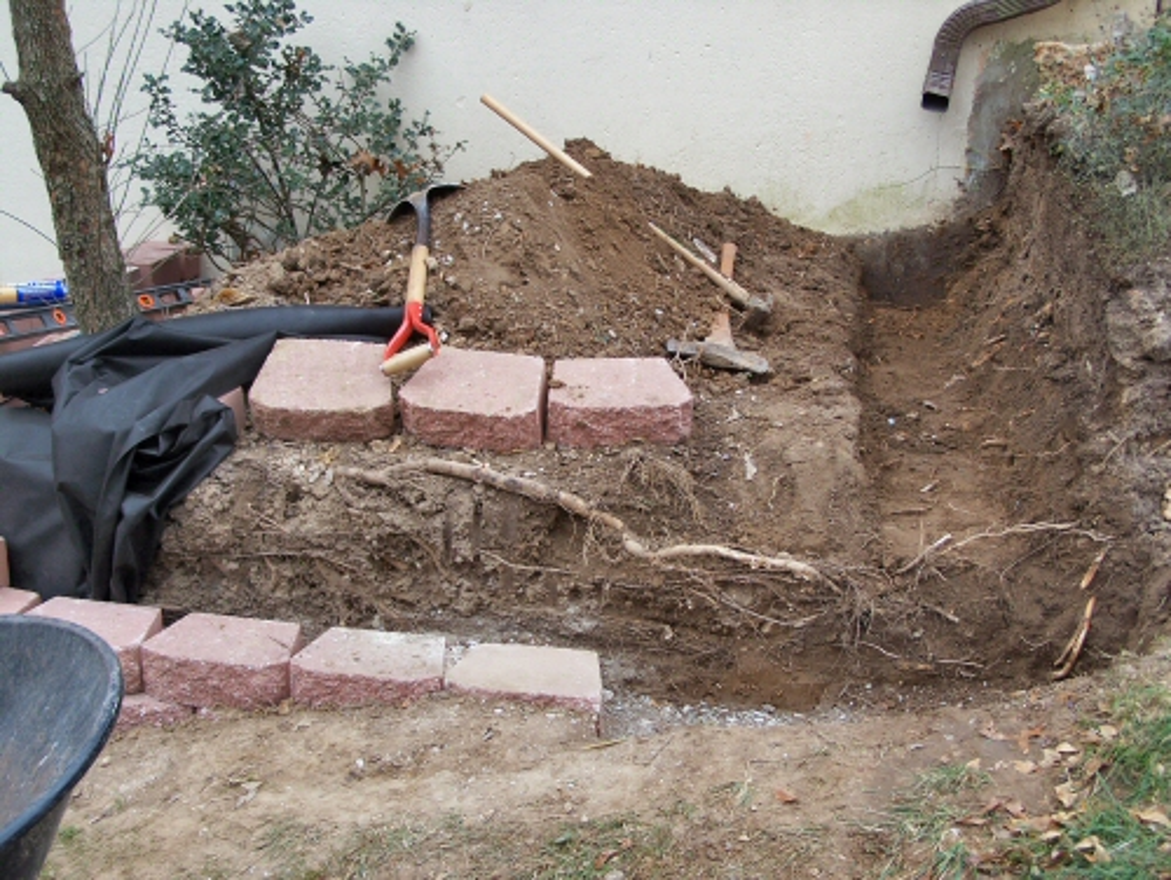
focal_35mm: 43
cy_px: 440
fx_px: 1456
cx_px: 586
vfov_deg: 33.7
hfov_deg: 43.8
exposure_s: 1/100
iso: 80
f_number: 2.9
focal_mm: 7.1
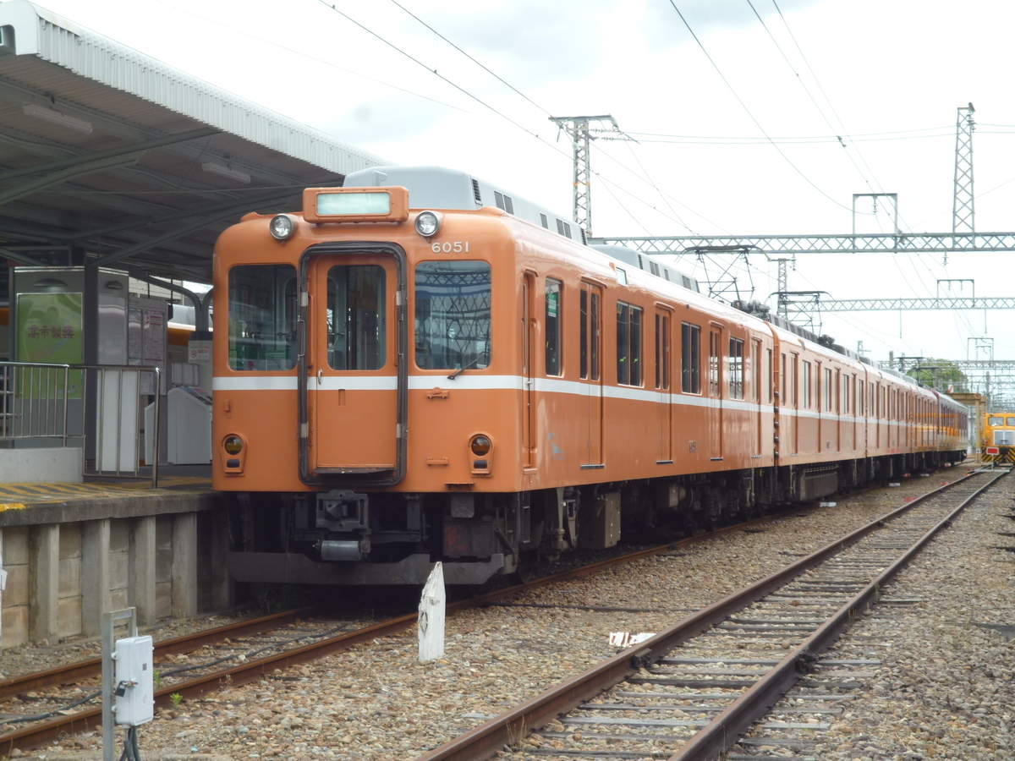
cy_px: 380
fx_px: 2287
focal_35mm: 78
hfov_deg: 25.0
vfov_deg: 18.9
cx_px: 508
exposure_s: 1/100
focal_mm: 13.9
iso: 100
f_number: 5.4
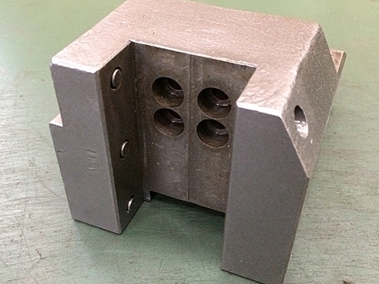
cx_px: 195
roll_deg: -1.6
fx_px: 416
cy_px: 154
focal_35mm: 38
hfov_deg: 49.0
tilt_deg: -40.8
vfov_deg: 37.7
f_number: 2.2
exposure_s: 1/30
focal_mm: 4.15
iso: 320
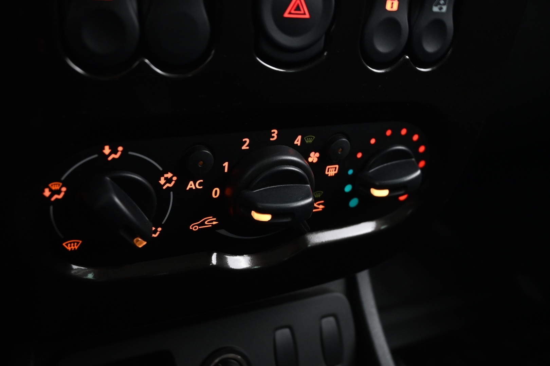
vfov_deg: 39.1
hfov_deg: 56.1
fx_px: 516
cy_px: 183
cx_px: 275
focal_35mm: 34
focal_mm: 22.5
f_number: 4.5
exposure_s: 1/4
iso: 1600
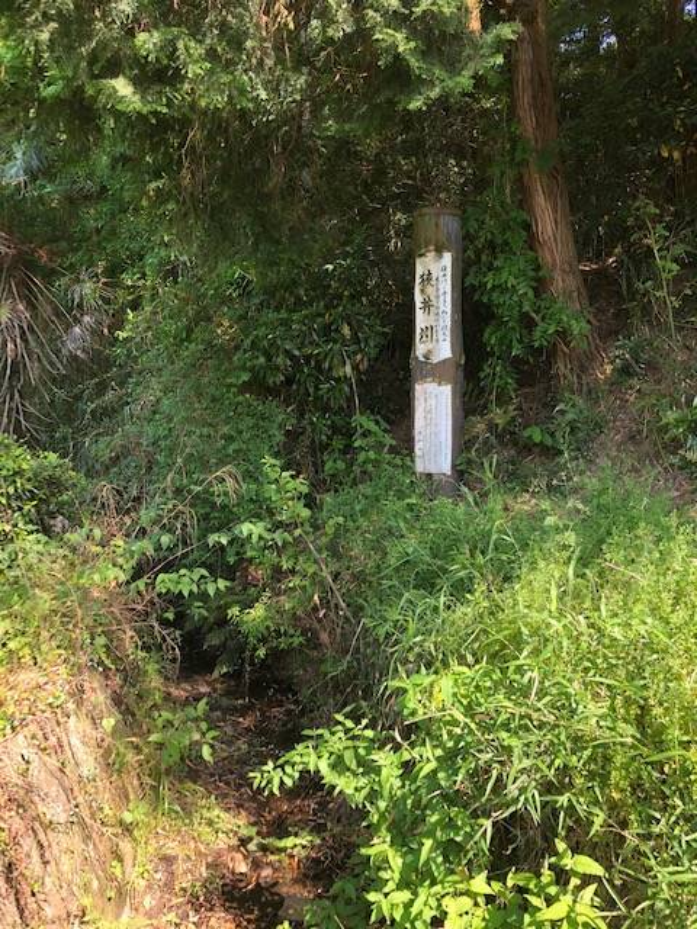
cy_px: 464
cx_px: 348
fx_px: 752
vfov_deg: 63.4
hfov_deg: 49.7
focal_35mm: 28
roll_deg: +1.8
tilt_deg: -1.9
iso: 25
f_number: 1.8
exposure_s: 1/120
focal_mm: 3.99
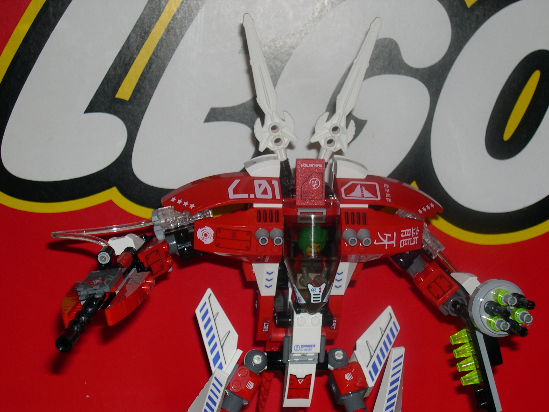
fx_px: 1380
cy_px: 206
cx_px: 274
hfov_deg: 22.5
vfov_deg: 17.0
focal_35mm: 87
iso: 100
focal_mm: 18.4
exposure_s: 1/60
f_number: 4.4
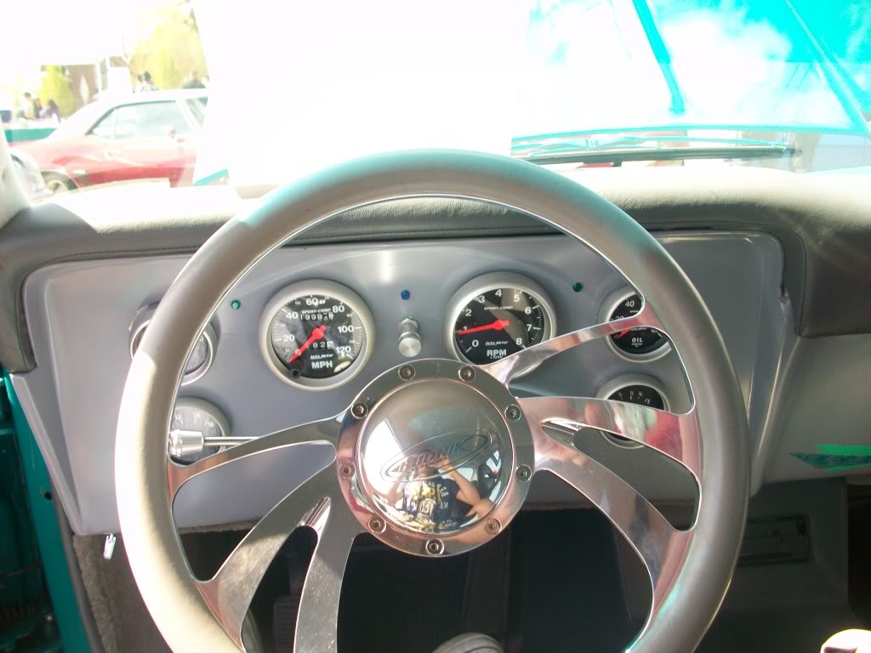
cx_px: 436
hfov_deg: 56.8
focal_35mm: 32
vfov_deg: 44.2
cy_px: 326
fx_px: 805
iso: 64
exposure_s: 1/100
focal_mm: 5.7
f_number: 2.8
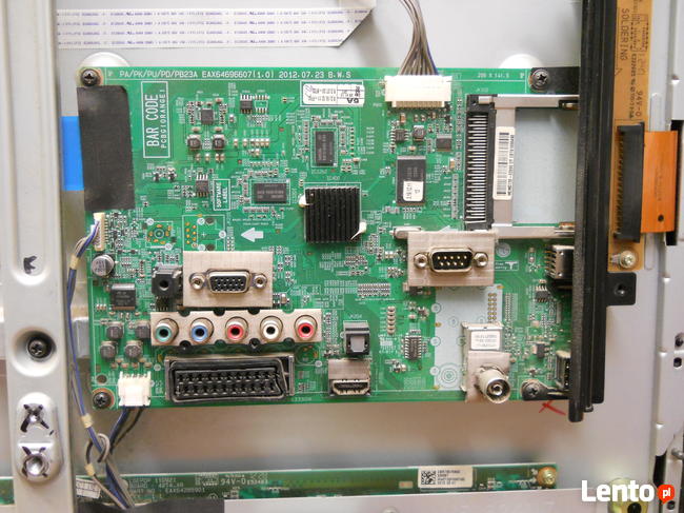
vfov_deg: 35.1
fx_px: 810
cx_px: 342
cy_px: 256
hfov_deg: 45.8
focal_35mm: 41
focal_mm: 6.72
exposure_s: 1/25
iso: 400
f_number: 3.1
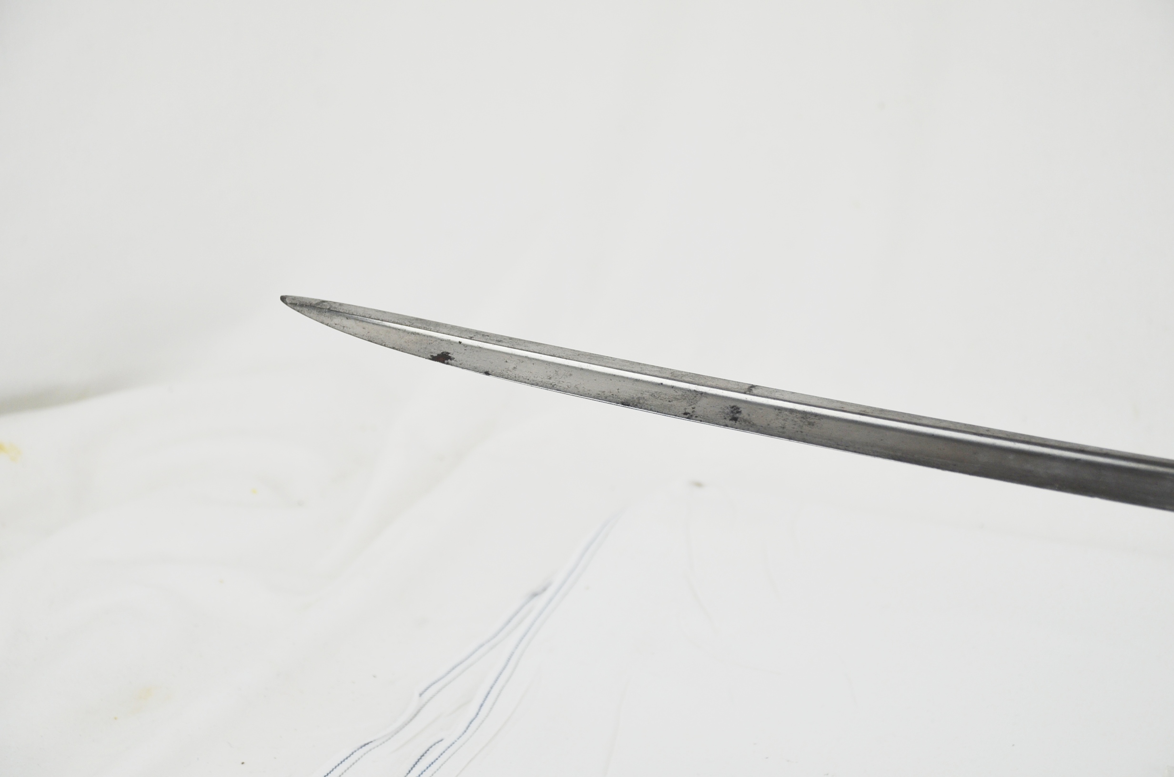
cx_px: 587
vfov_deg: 13.8
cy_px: 388
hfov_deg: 20.7
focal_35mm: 99
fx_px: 3222
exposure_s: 1/250
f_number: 5.3
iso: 400
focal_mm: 66
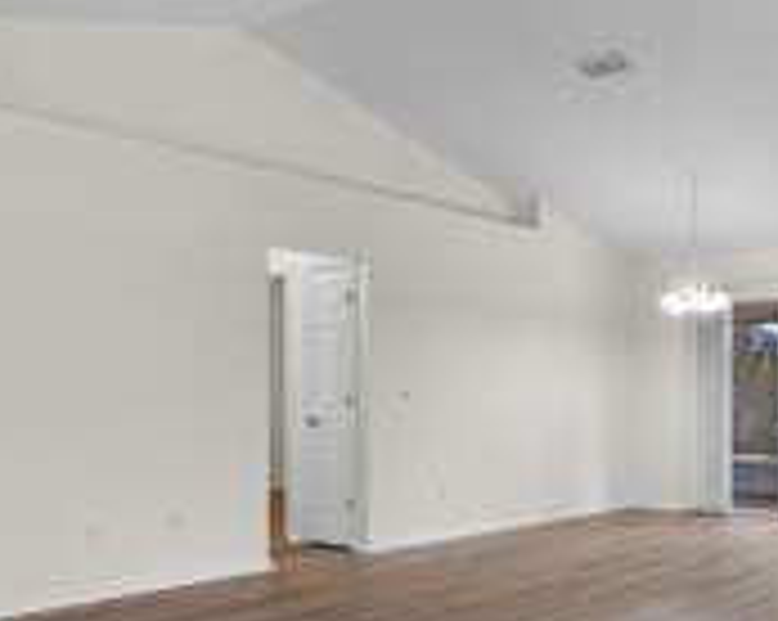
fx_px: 897
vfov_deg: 37.9
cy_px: 389
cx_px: 517
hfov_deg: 46.2
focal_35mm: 39
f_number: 9
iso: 200
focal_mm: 15
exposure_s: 1.6
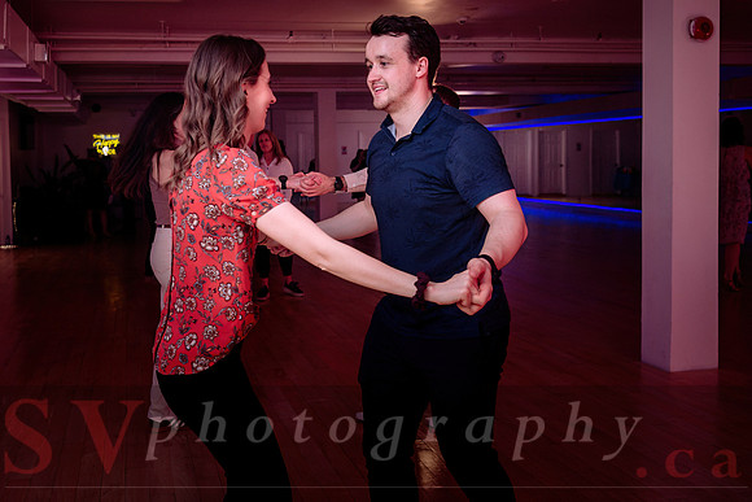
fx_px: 826
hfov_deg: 48.5
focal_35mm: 40
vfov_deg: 33.6
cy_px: 192
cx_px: 287
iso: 500
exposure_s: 1/200
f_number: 3.5
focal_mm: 32
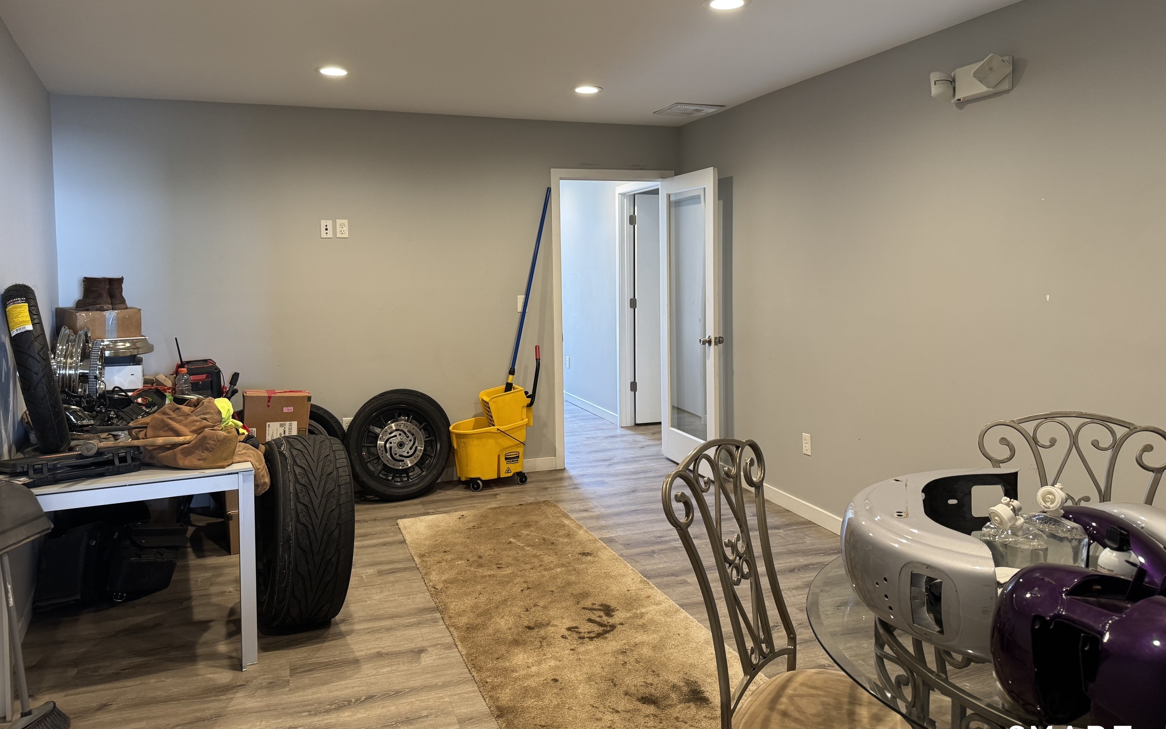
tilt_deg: -3.1
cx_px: 590
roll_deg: -0.1
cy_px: 310
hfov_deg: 70.4
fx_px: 826
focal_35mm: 26
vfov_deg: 47.4
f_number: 1.78
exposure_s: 1/60
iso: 200
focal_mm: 6.76
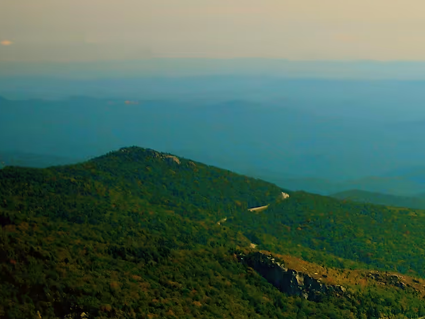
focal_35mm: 99
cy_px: 228
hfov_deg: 19.1
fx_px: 1215
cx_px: 459
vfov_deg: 14.9
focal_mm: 6.3
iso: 50
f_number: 6.4
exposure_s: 1/158
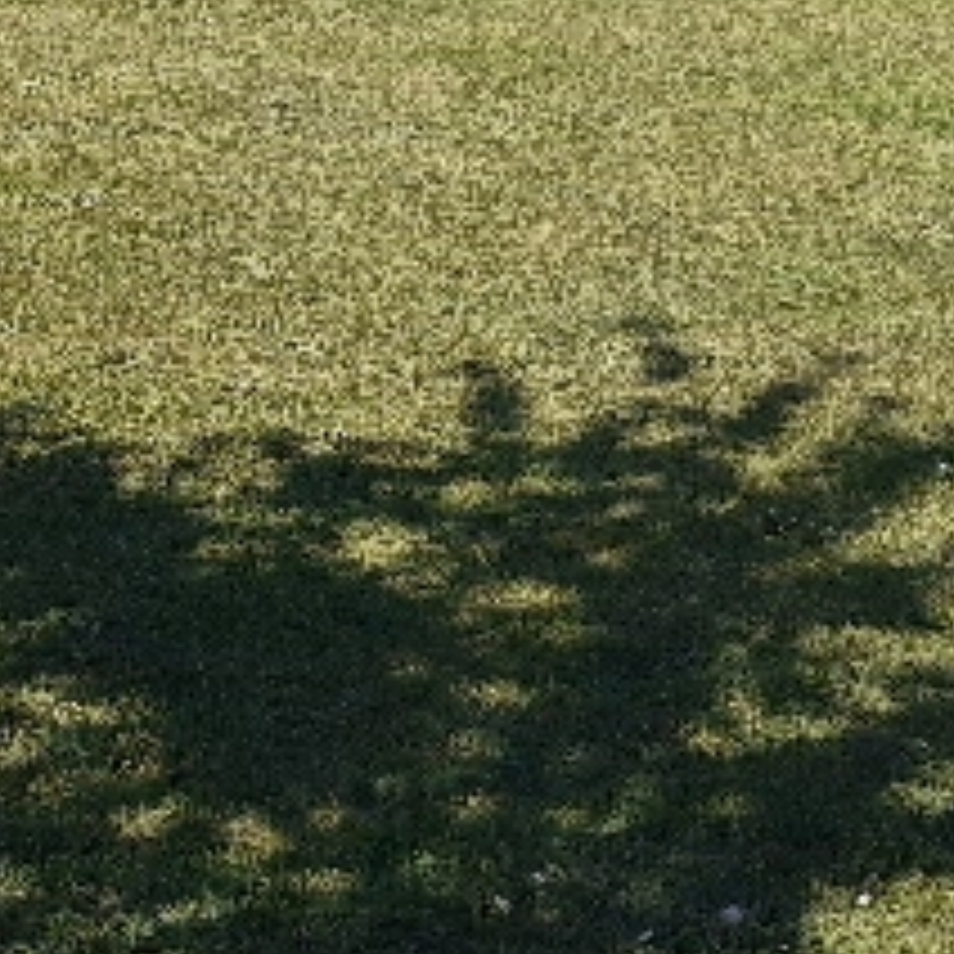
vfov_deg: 22.7
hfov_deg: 23.2
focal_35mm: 72
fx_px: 2245
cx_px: 50
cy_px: -81
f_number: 1.9
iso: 40
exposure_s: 1/1241
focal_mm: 3.6
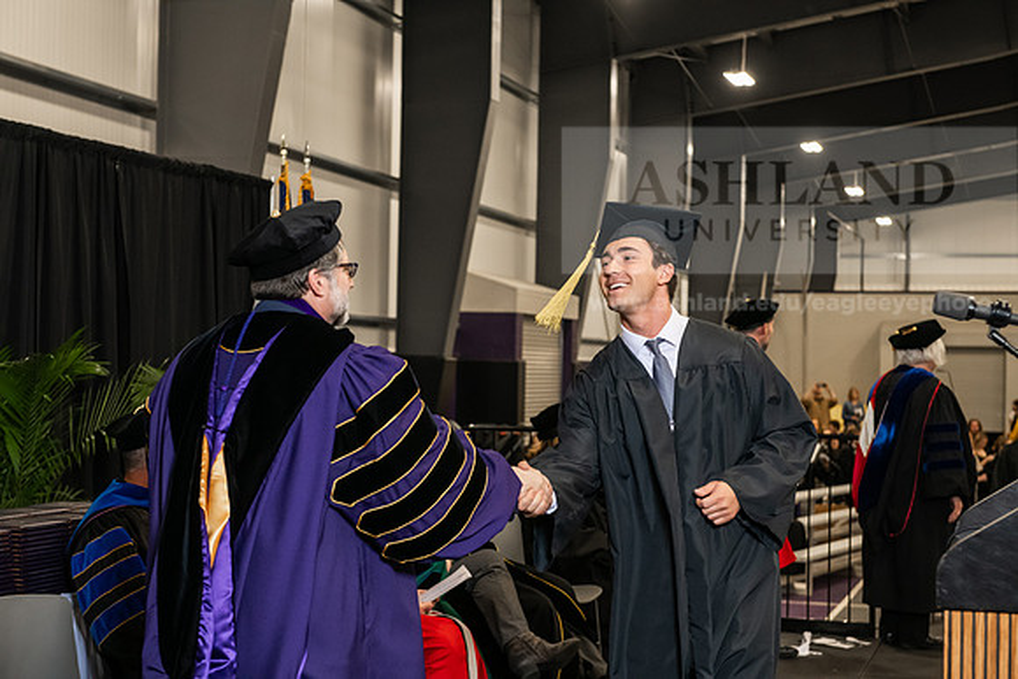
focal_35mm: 62
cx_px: 509
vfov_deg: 21.9
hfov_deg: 32.4
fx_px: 1754
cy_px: 340
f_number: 5
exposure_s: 1/200
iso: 2500
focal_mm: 62
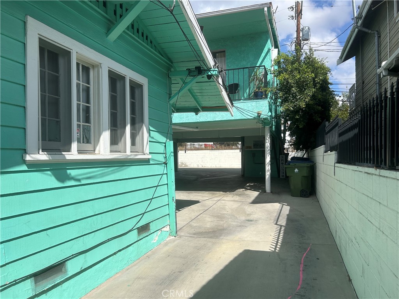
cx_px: 200
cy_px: 150
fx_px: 300
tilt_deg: +2.9
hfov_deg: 67.3
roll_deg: +0.3
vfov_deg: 53.1
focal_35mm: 26
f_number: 1.5
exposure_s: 1/5587
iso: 50
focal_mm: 5.7
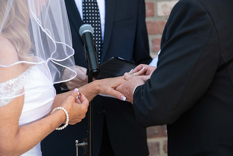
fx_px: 971
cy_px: 78
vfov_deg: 9.2
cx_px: 116
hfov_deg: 13.7
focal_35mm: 150
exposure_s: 1/640
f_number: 5
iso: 1250
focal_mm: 150
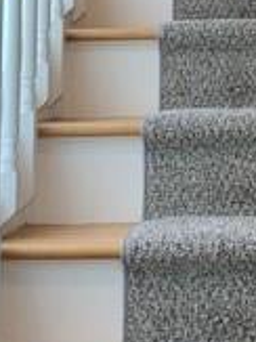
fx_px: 1007
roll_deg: +1.1
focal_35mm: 102
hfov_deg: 14.2
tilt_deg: +7.2
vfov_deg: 18.6
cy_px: -29
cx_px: 262
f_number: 1.8
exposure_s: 1/120
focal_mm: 4.25
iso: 50
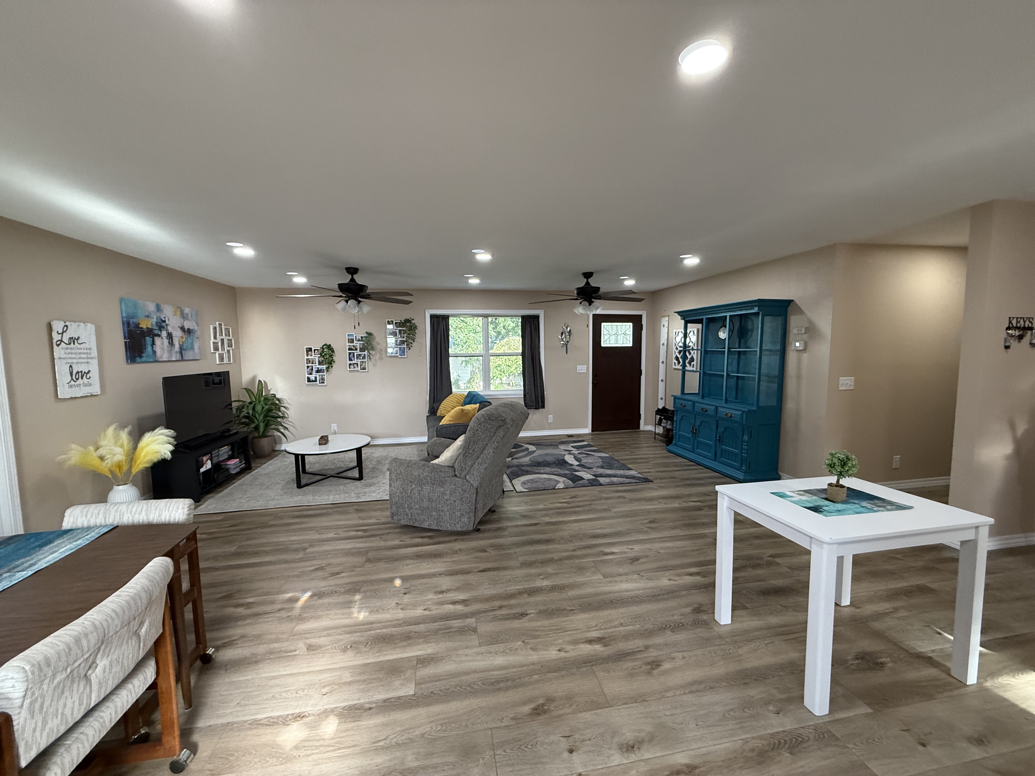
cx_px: 518
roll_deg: +0.6
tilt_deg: -5.0
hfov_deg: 102.1
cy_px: 388
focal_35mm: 14
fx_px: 419
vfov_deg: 85.7
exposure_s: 1/120
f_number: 2.2
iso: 320
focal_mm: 2.22
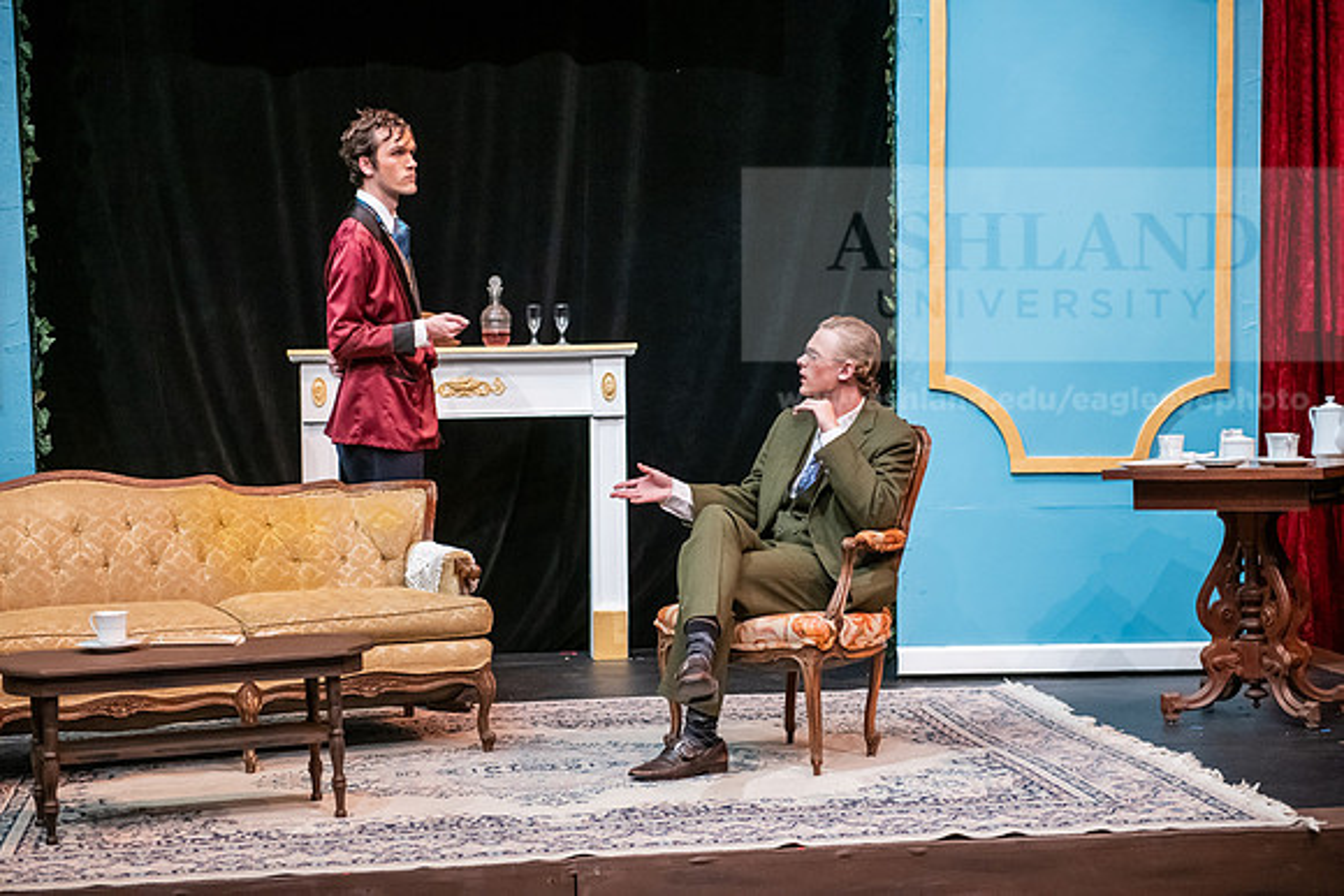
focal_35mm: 70
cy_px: 448
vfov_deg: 19.5
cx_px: 672
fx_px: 2614
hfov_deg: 28.8
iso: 3200
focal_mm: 70
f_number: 3.2
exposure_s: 1/200
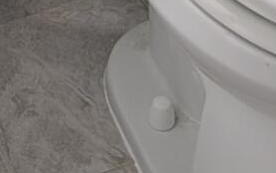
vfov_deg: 5.2
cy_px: -757
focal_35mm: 185
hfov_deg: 11.2
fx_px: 1392
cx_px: -34
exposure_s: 1/142
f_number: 1.68
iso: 80
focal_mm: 6.9
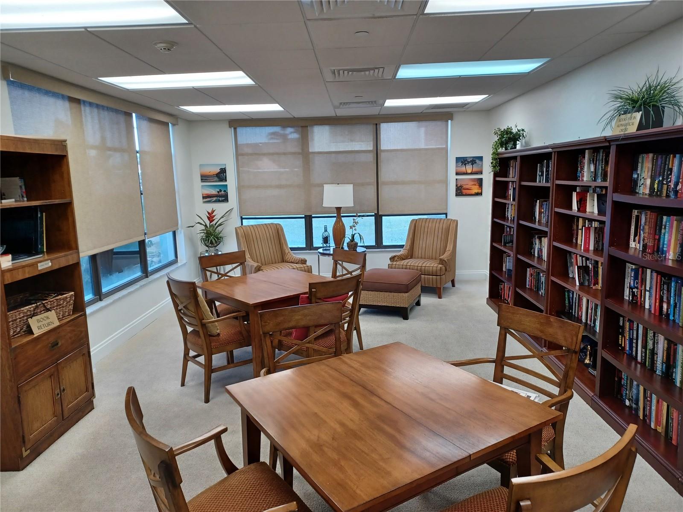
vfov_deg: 54.9
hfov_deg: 69.4
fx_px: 493
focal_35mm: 25
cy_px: 256
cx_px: 342
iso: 200
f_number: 1.8
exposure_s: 1/60
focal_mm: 4.6
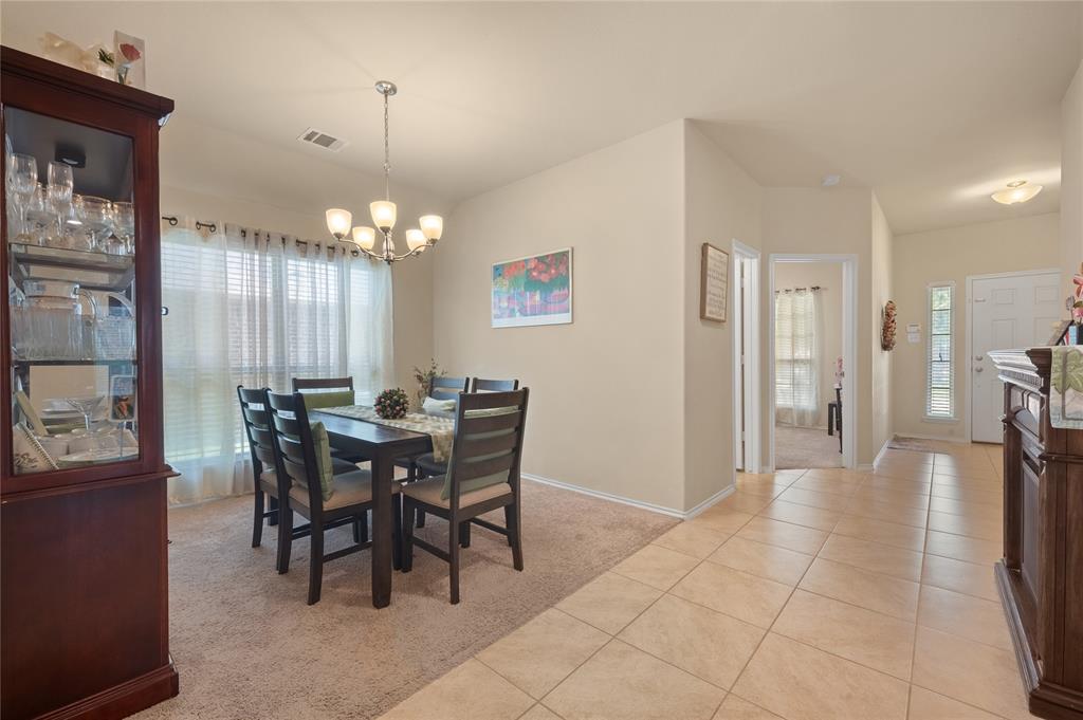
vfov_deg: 81.1
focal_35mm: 14
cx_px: 542
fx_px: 421
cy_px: 360
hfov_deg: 104.3
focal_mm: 14
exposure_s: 1/125
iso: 800
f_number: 11
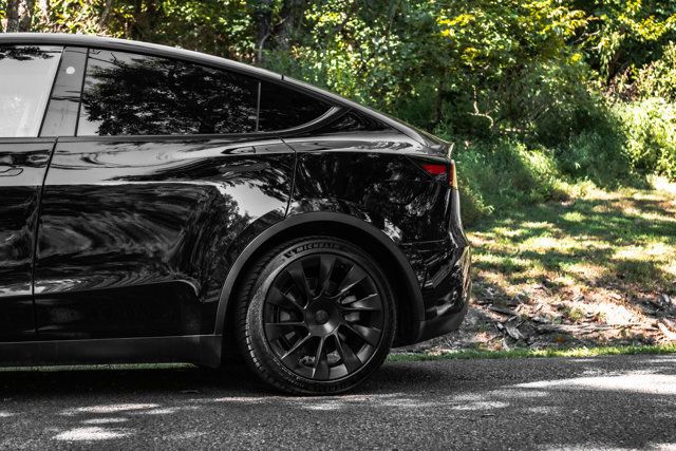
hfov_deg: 32.4
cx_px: 338
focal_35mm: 62
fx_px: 1164
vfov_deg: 21.9
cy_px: 226
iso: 800
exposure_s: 1/400
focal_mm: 62
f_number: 5
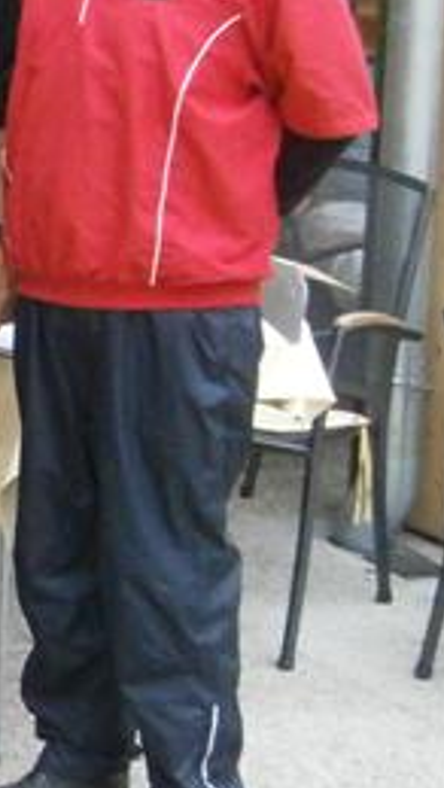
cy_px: 167
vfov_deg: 21.7
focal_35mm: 97
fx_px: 2027
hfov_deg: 11.1
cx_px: -514
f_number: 3.1
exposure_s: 1/60
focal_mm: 6.4
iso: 800
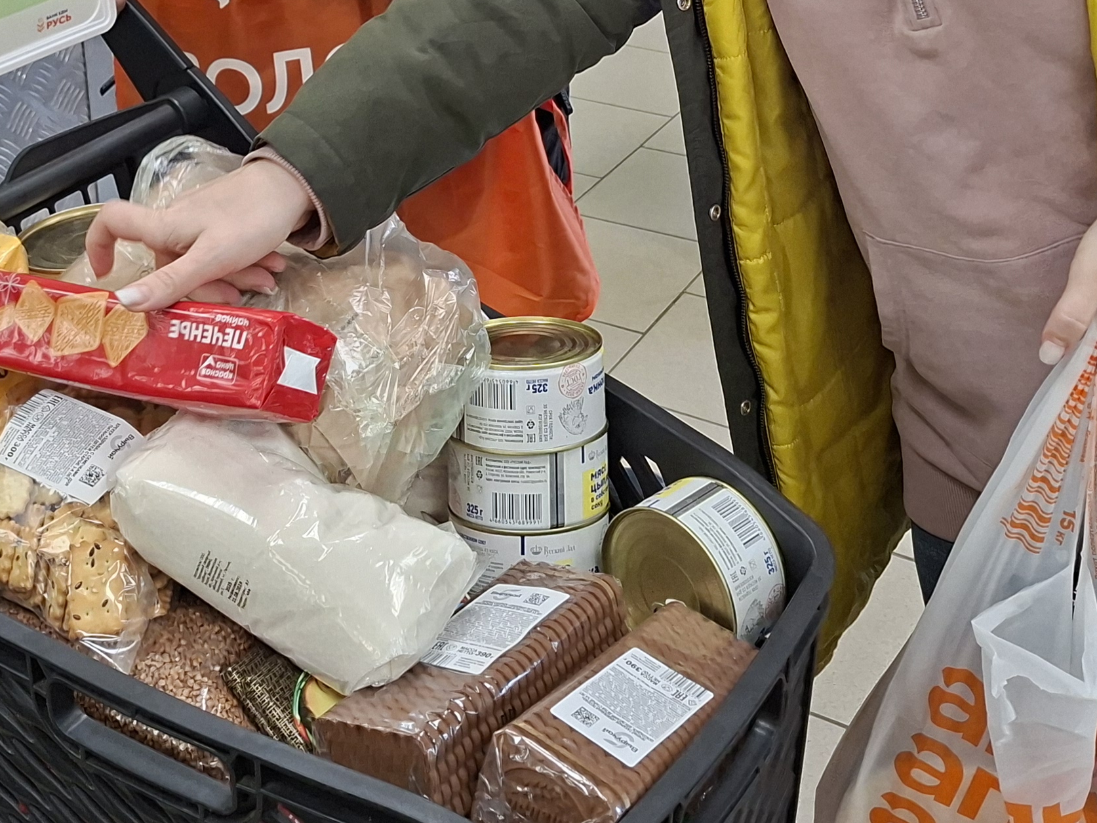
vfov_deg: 24.4
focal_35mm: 55
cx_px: 517
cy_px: -133
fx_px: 1743
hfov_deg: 34.9
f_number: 1.8
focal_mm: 5.54
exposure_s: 1/100
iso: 100
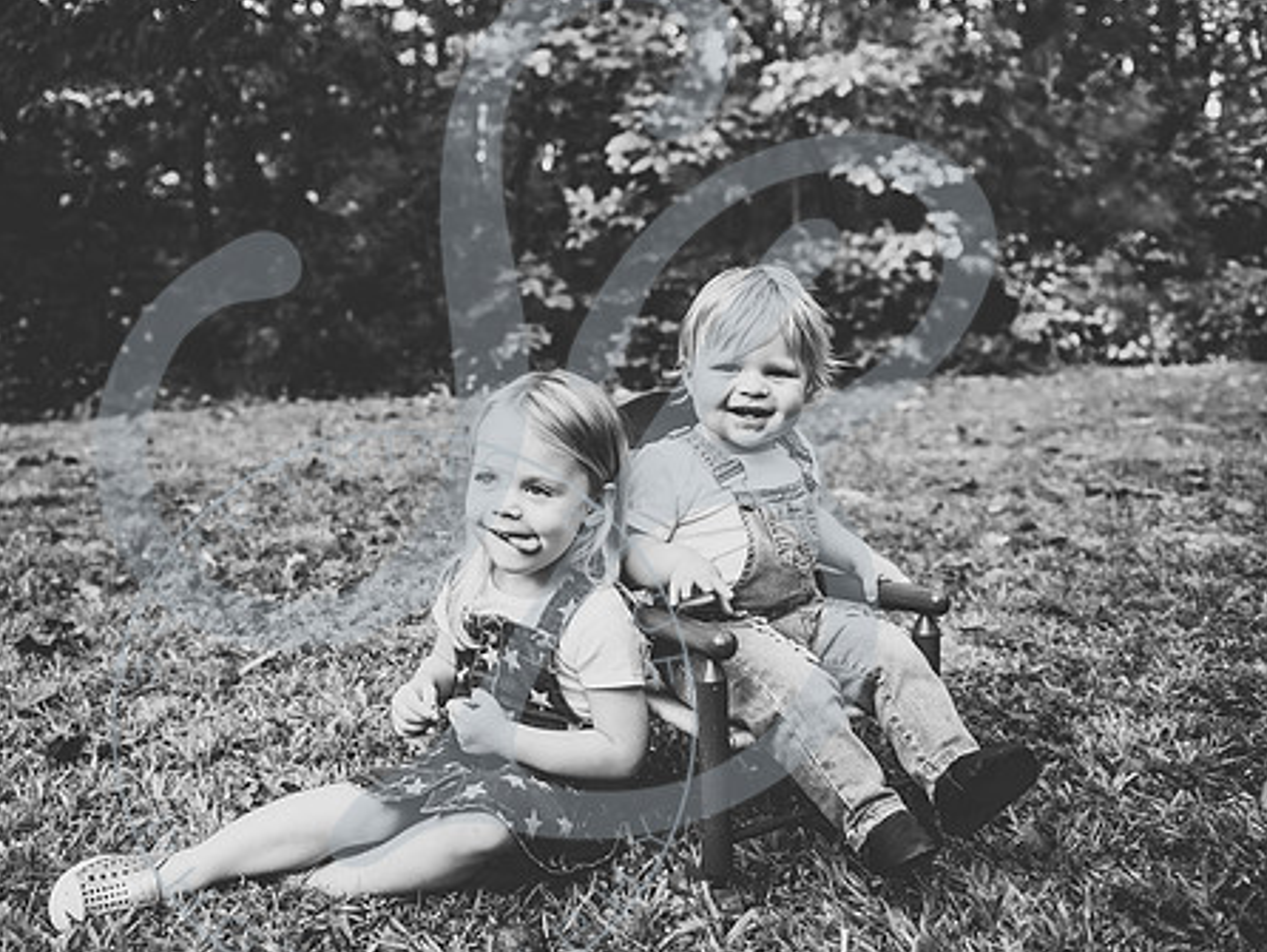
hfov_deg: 59.7
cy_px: 485
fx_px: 1099
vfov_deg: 46.8
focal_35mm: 30
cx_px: 545
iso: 100
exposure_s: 1/200
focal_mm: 24
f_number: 2.8
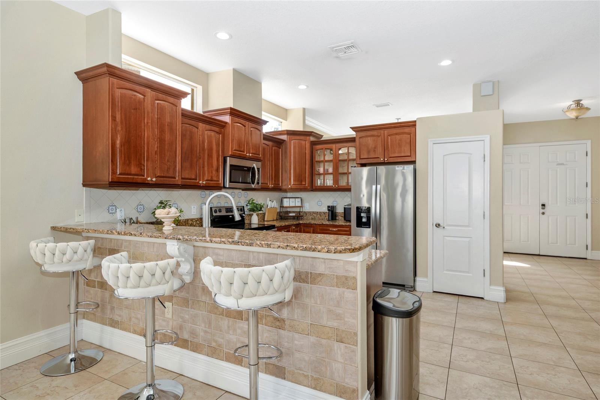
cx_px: 300
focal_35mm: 19
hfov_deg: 86.9
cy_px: 200
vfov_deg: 64.5
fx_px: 317
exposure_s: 1/60
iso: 250
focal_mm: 19
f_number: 6.7
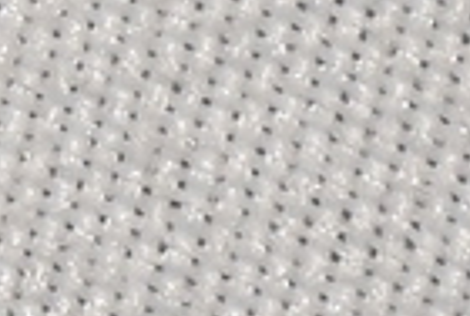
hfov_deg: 1.4
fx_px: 18775
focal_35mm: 1435
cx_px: -671
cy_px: -192
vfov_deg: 1.0
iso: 100
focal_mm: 140
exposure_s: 1/160
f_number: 13
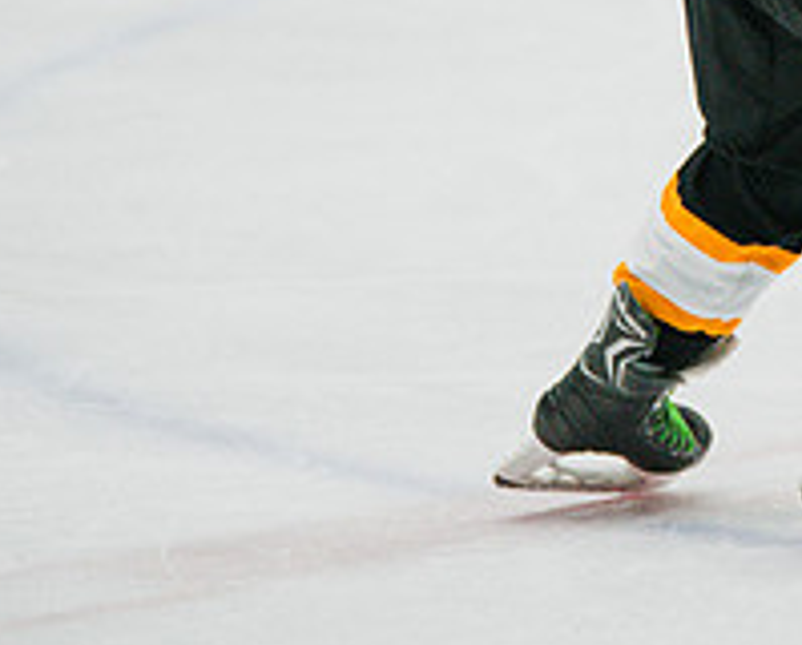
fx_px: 15126
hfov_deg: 3.0
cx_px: 1174
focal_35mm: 636
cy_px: -213
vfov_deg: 2.4
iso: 3200
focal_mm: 209
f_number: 3.2
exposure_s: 1/1600
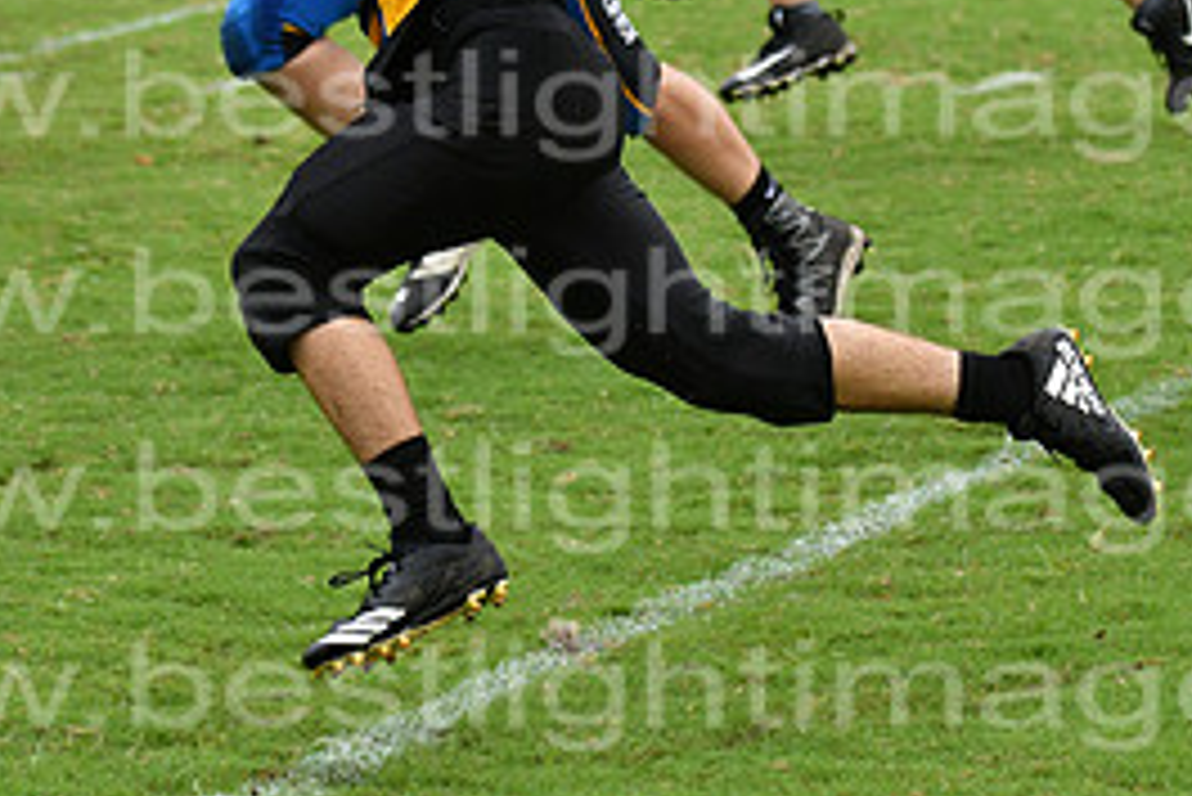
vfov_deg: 3.0
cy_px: 7
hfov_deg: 4.5
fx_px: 15206
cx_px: 720
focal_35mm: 459
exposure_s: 1/2000
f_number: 3.5
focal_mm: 140
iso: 800
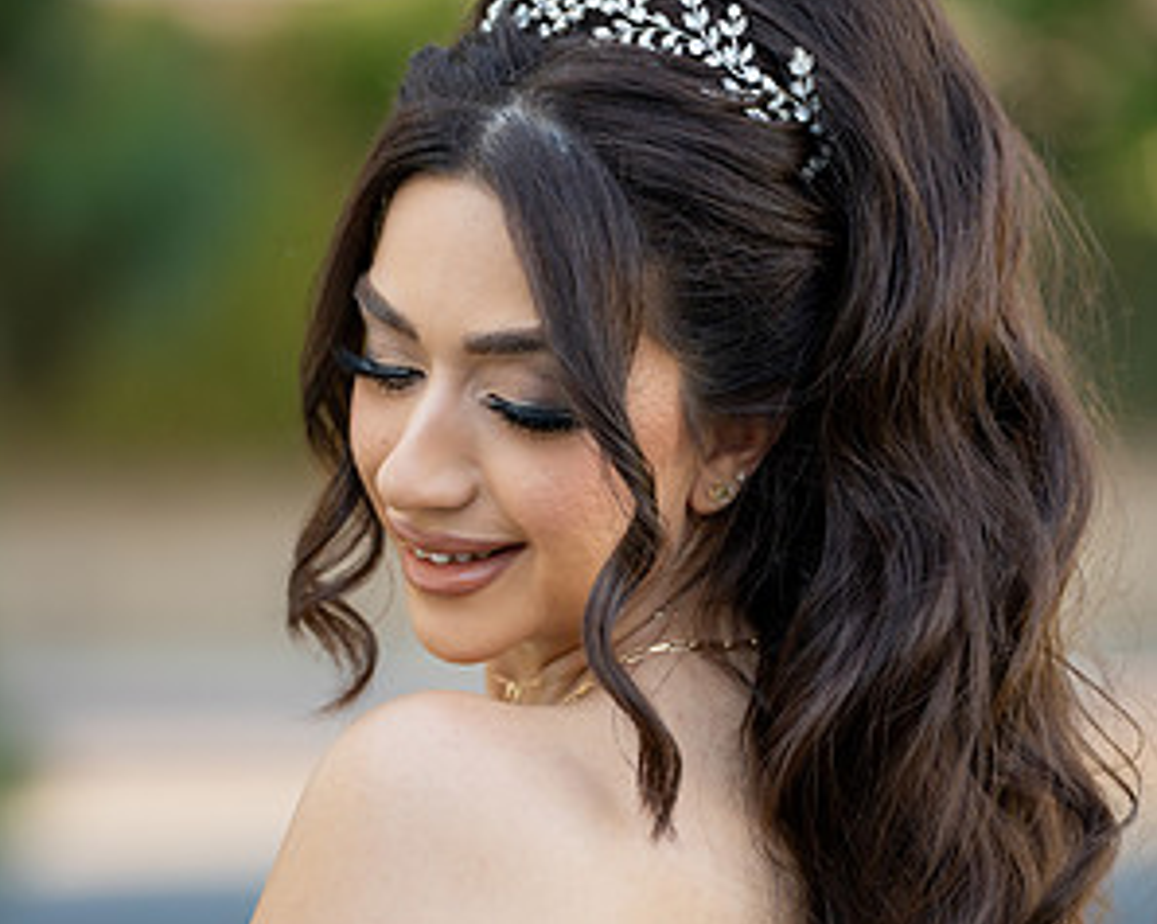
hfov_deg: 10.4
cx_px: 577
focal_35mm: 185
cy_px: 604
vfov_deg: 8.3
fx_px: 6329
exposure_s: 1/400
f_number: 2.8
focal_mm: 130
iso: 250
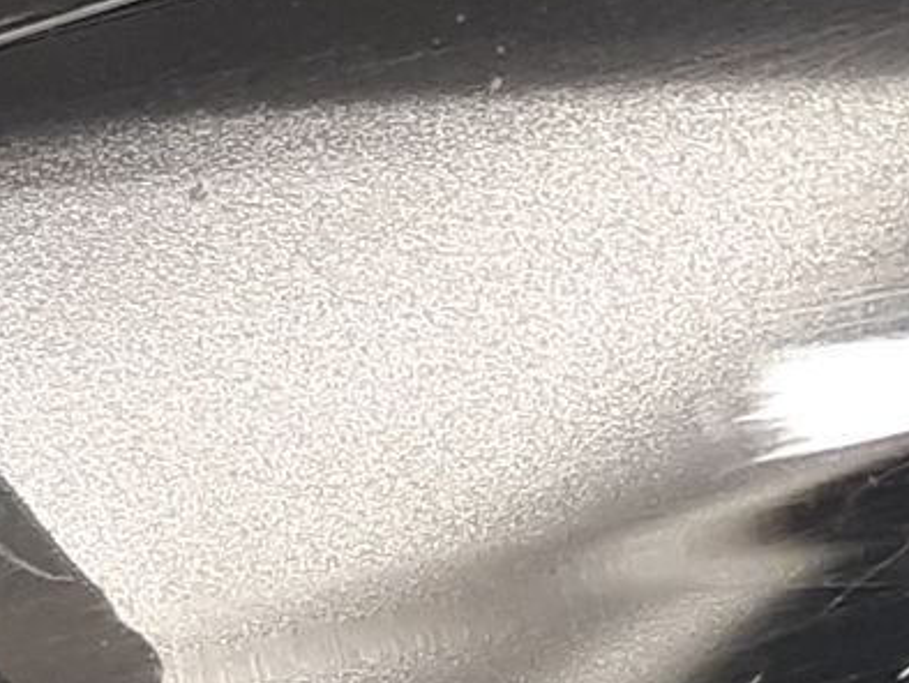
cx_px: 639
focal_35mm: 135
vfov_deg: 10.7
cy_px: 893
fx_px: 3547
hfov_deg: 14.6
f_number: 1.7
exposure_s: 1/50
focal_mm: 3.93
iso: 64
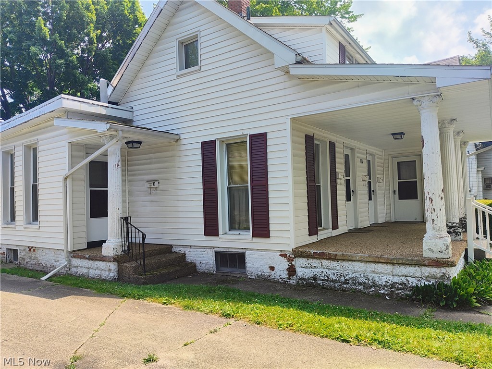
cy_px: 184
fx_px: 355
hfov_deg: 69.4
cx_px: 246
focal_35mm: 25
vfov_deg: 54.9
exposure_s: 1/1156
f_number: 1.5
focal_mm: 4.15
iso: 101
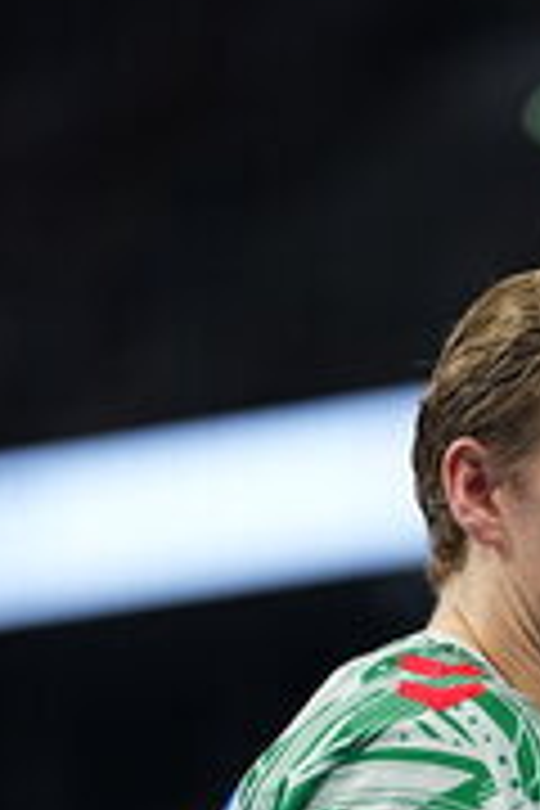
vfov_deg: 4.6
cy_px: 1170
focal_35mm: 450
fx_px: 10124
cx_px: 711
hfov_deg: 3.0
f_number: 1.8
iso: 1000
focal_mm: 135
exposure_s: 1/1600
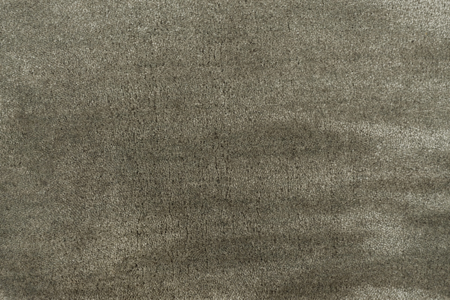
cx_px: 225
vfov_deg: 46.4
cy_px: 150
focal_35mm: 28
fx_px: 350
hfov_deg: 65.5
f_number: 7.1
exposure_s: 1/15
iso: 400
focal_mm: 28
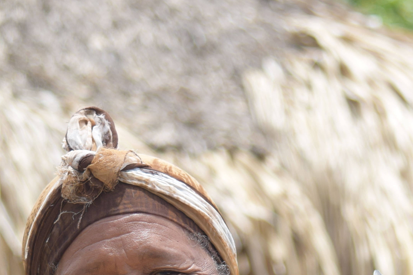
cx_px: 364
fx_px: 2643
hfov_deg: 8.9
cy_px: 354
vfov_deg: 5.9
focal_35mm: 230
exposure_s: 1/800
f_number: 4.5
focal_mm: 55
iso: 200
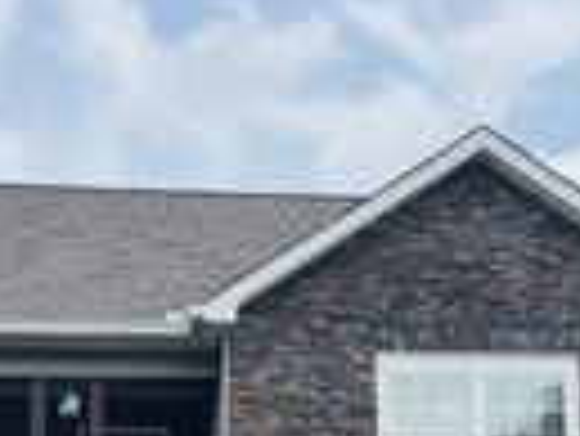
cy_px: 614
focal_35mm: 93
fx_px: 1560
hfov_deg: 21.0
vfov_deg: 15.0
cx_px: 175
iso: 80
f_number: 1.78
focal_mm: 6.76
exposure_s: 1/4049
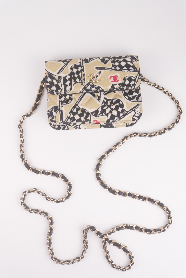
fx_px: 430
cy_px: 139
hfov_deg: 24.4
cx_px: 93
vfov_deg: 35.9
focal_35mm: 56
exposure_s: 1/25
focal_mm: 37
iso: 100
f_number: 8
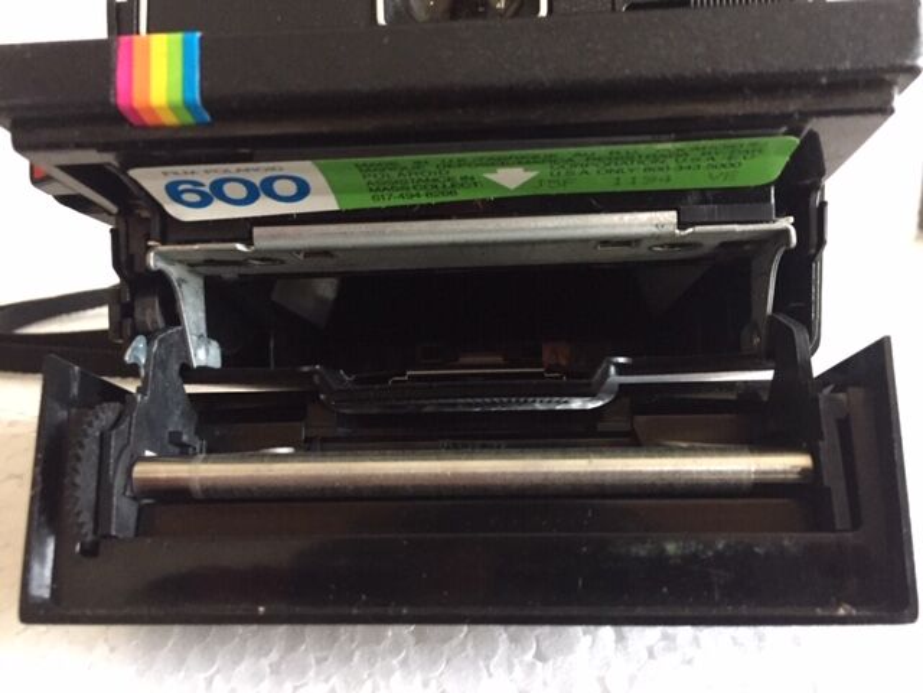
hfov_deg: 61.7
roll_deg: -0.8
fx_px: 773
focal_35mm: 29
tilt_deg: -16.6
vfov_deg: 48.2
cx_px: 462
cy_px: 346
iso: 320
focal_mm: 4.15
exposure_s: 1/17
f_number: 2.2
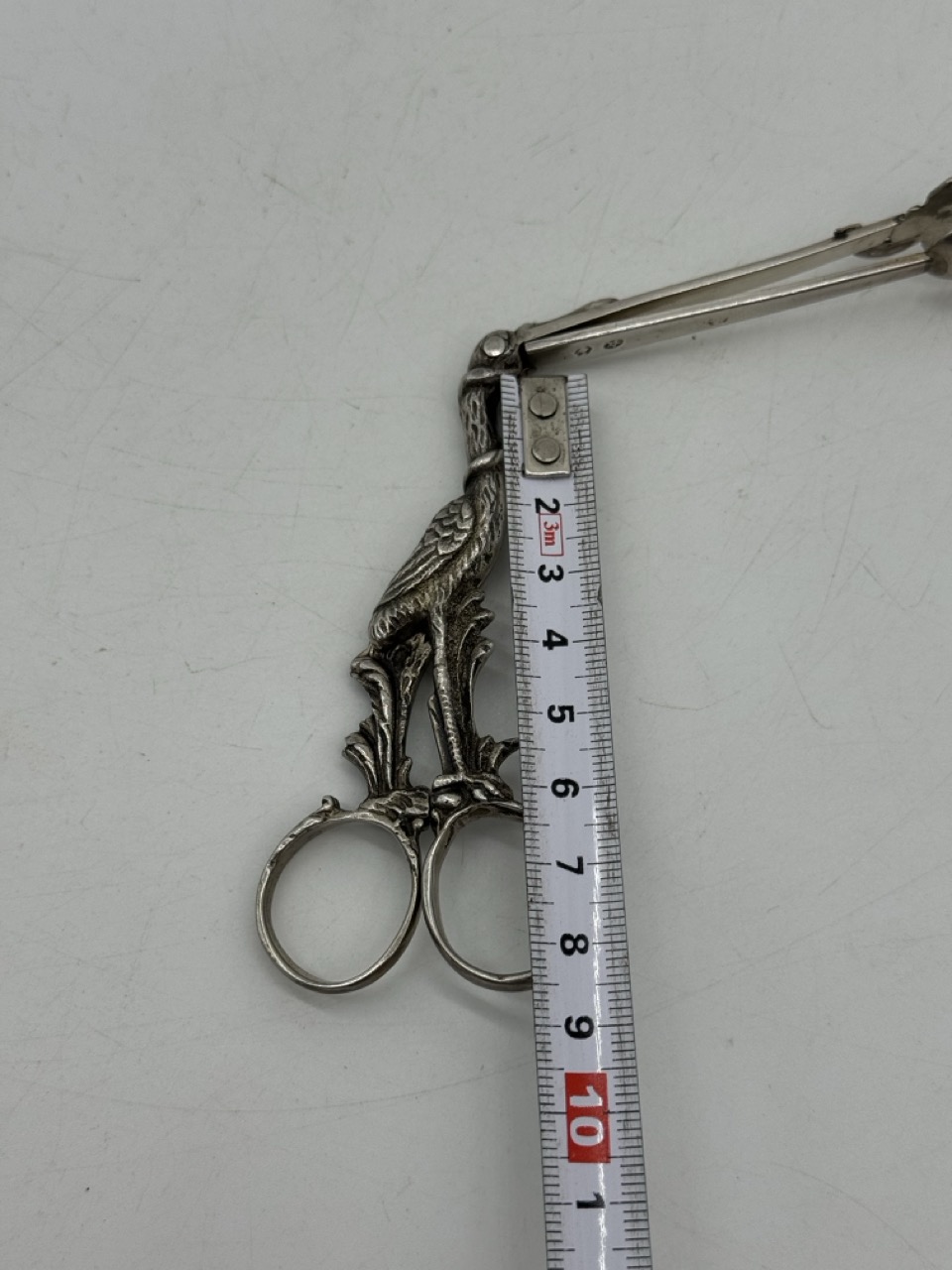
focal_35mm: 48
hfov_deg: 30.3
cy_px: 635
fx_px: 1760
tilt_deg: -74.0
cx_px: 476
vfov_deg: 39.7
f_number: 1.78
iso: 64
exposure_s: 1/806
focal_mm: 6.76
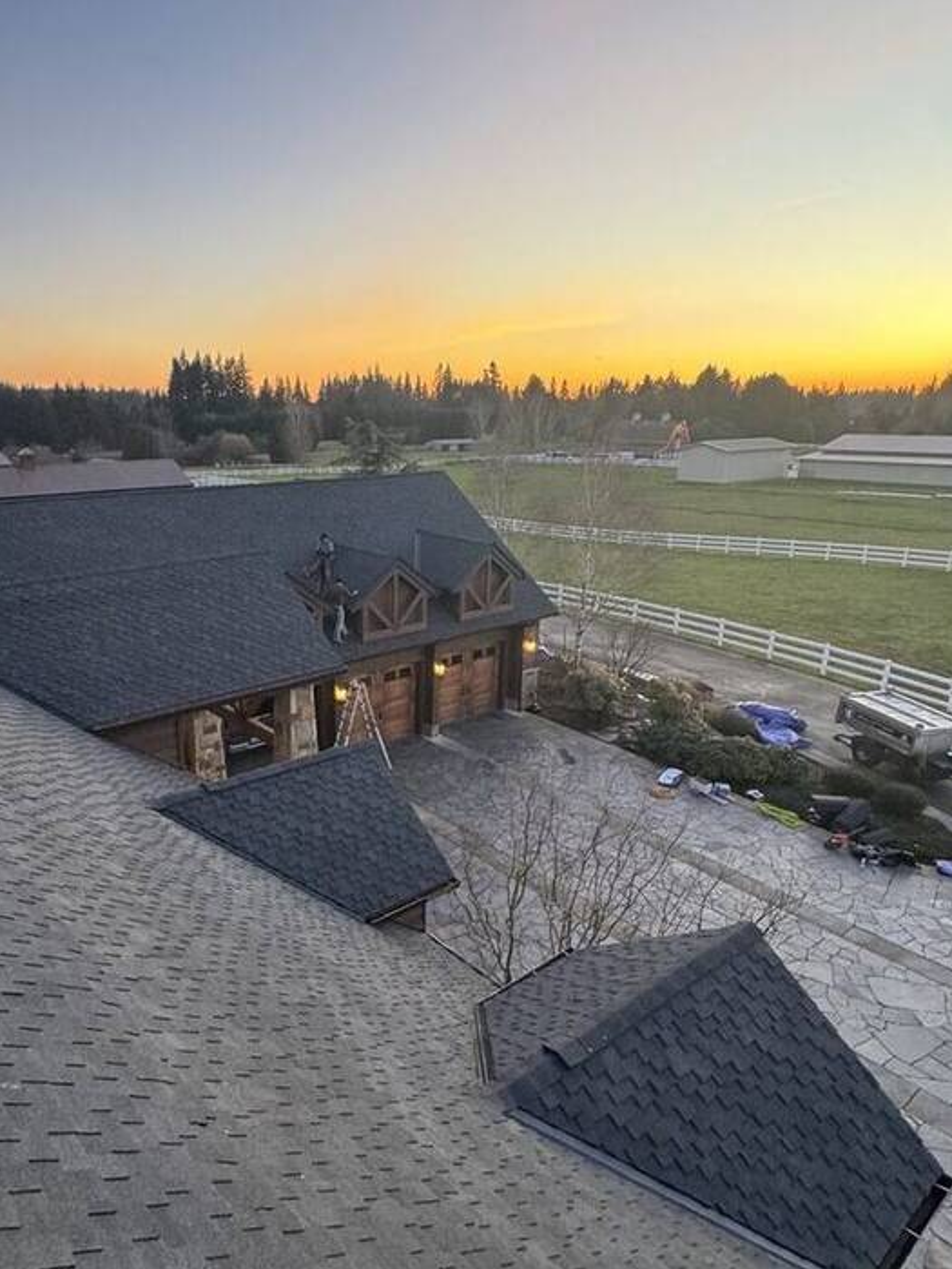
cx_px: 333
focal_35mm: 23
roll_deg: +1.1
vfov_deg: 73.9
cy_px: 660
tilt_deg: -16.6
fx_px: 843
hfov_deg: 57.8
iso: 320
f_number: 2.2
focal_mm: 2.22
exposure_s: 1/74
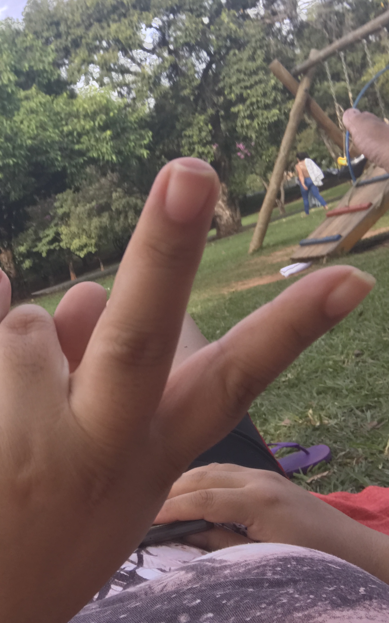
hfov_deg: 26.7
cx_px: 16
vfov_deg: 43.5
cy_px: 309
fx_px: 780
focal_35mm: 46
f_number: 2.2
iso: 25
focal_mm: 2.87
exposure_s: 1/181
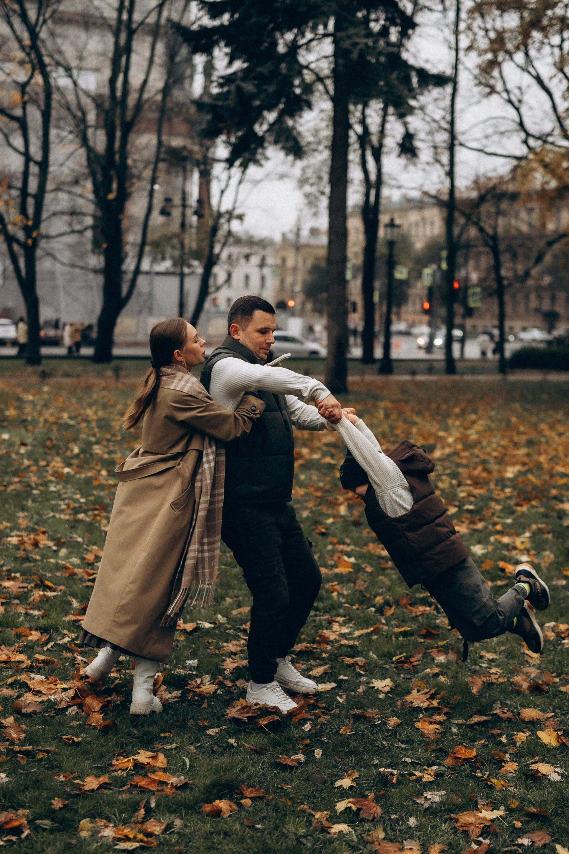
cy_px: 427
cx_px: 284
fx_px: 1233
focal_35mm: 52
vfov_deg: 38.2
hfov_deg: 26.0
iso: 800
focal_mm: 35
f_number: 1.4
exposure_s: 1/4000
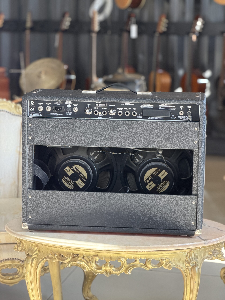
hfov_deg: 14.8
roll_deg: -1.0
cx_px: 112
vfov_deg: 19.6
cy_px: 150
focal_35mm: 100
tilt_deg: -9.9
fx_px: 867
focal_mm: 16.89
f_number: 2.8
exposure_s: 1/107
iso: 400
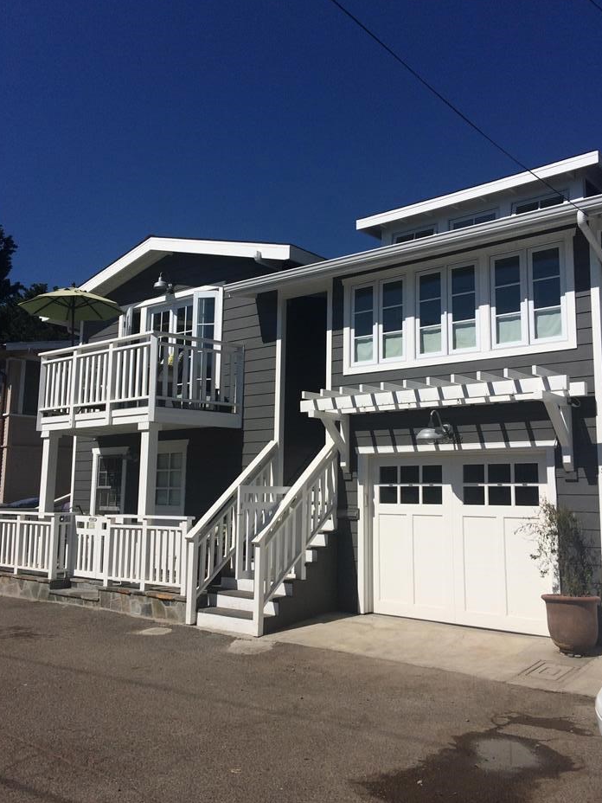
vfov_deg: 56.8
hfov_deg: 44.2
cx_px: 297
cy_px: 389
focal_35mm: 32
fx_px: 742
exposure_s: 1/6849
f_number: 2.2
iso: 32
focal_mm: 4.15
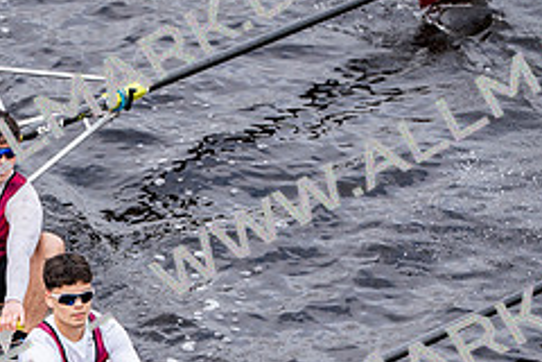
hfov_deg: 4.3
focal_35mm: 483
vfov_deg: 2.8
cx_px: -16
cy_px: 334
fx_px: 7271
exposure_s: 1/2000
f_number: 2.8
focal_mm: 200
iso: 320
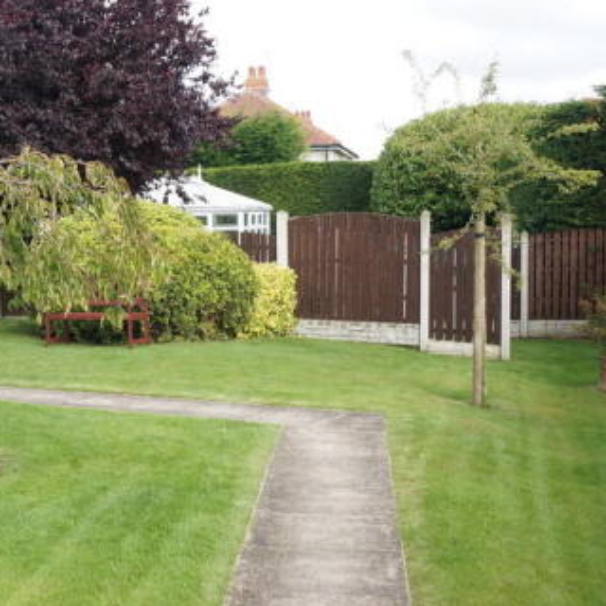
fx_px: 1087
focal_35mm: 55
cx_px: 169
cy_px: 347
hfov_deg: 30.7
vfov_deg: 31.1
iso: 100
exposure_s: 1/80
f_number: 5.6
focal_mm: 21
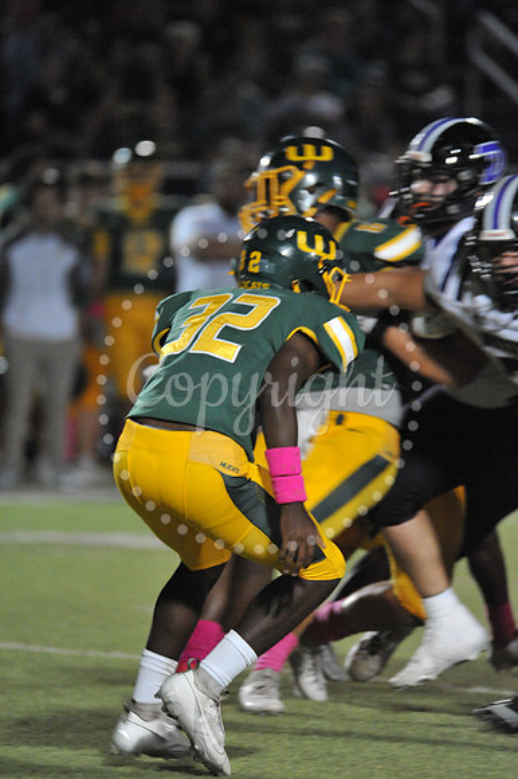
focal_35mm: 500
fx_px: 10804
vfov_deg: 4.1
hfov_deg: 2.7
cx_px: 259
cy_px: 390
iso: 6400
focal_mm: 500
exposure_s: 1/200
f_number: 6.3
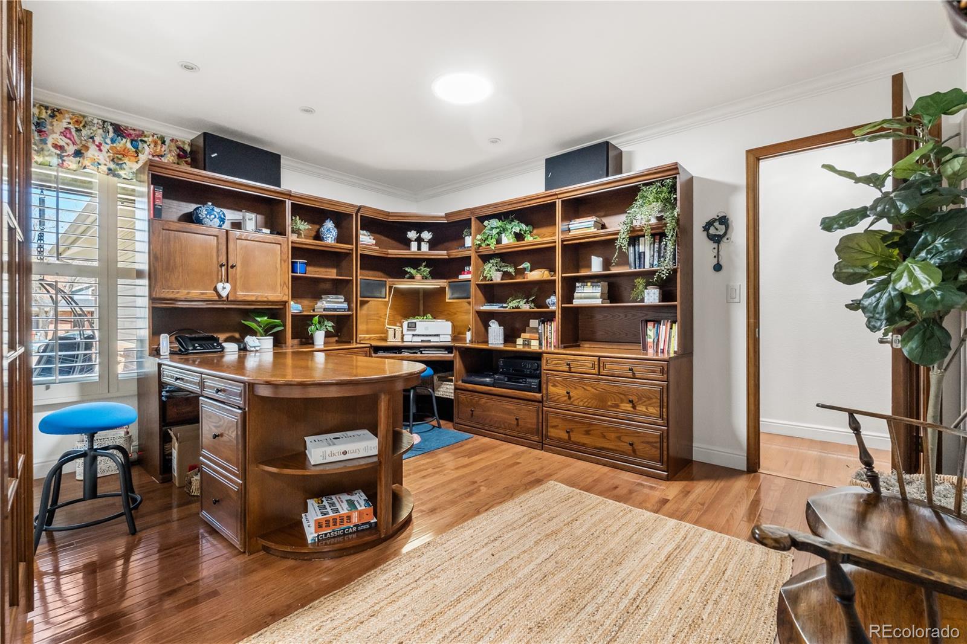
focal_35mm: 16
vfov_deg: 73.7
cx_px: 484
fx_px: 430
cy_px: 322
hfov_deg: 96.7
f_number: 8
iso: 1600
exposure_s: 1/15
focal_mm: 16
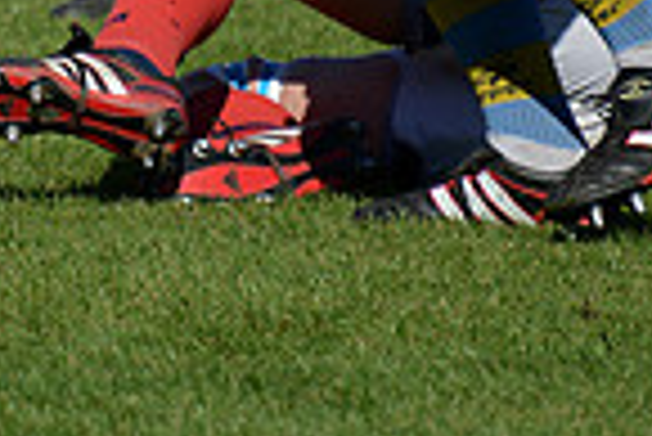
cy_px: -411
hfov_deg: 1.7
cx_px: -211
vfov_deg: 1.1
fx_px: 21737
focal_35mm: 1199
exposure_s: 1/1600
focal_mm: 300
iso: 320
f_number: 5.6
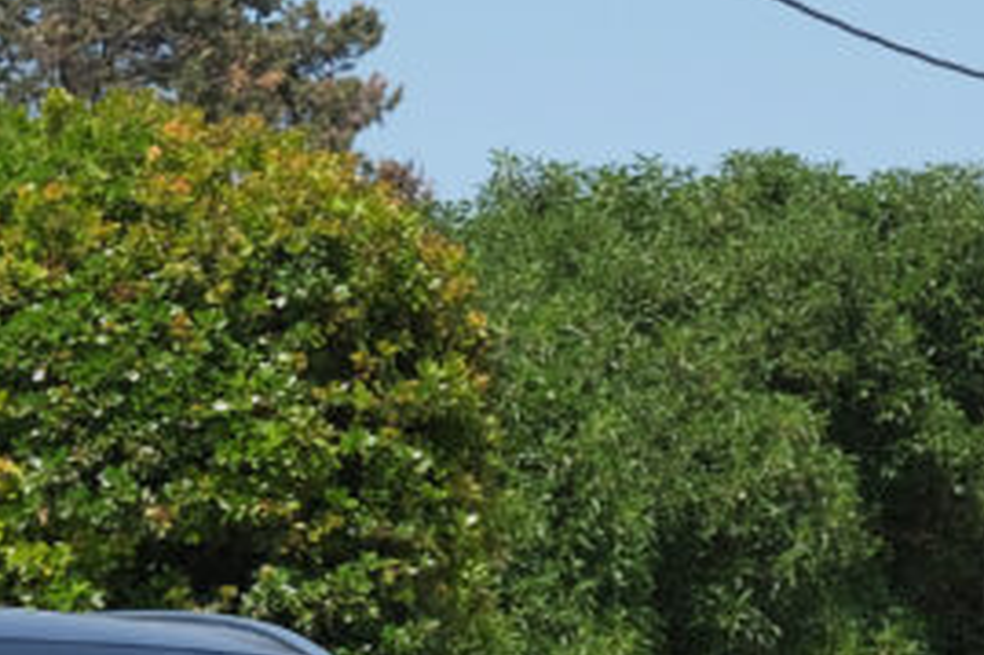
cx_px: 77
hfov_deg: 7.9
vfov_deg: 5.2
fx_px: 7075
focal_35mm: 259
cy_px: 1220
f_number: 9
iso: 160
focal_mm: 45
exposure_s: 1/200
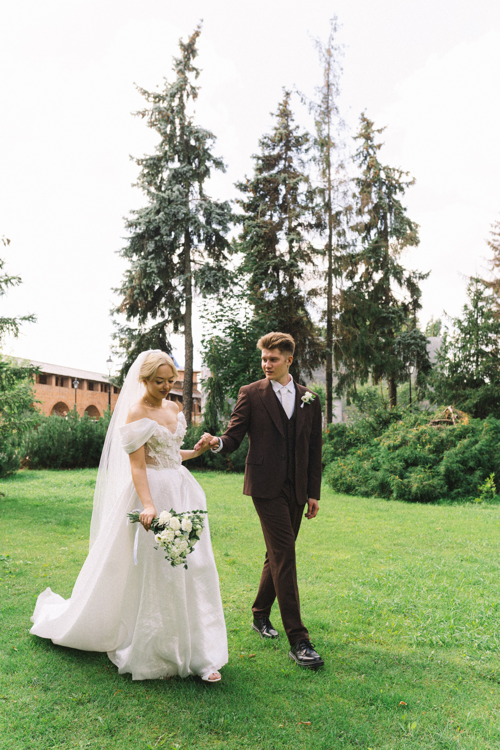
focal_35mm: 35
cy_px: 375
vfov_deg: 54.4
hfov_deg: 37.9
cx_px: 250
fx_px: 729
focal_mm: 35
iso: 320
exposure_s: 1/400
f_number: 4
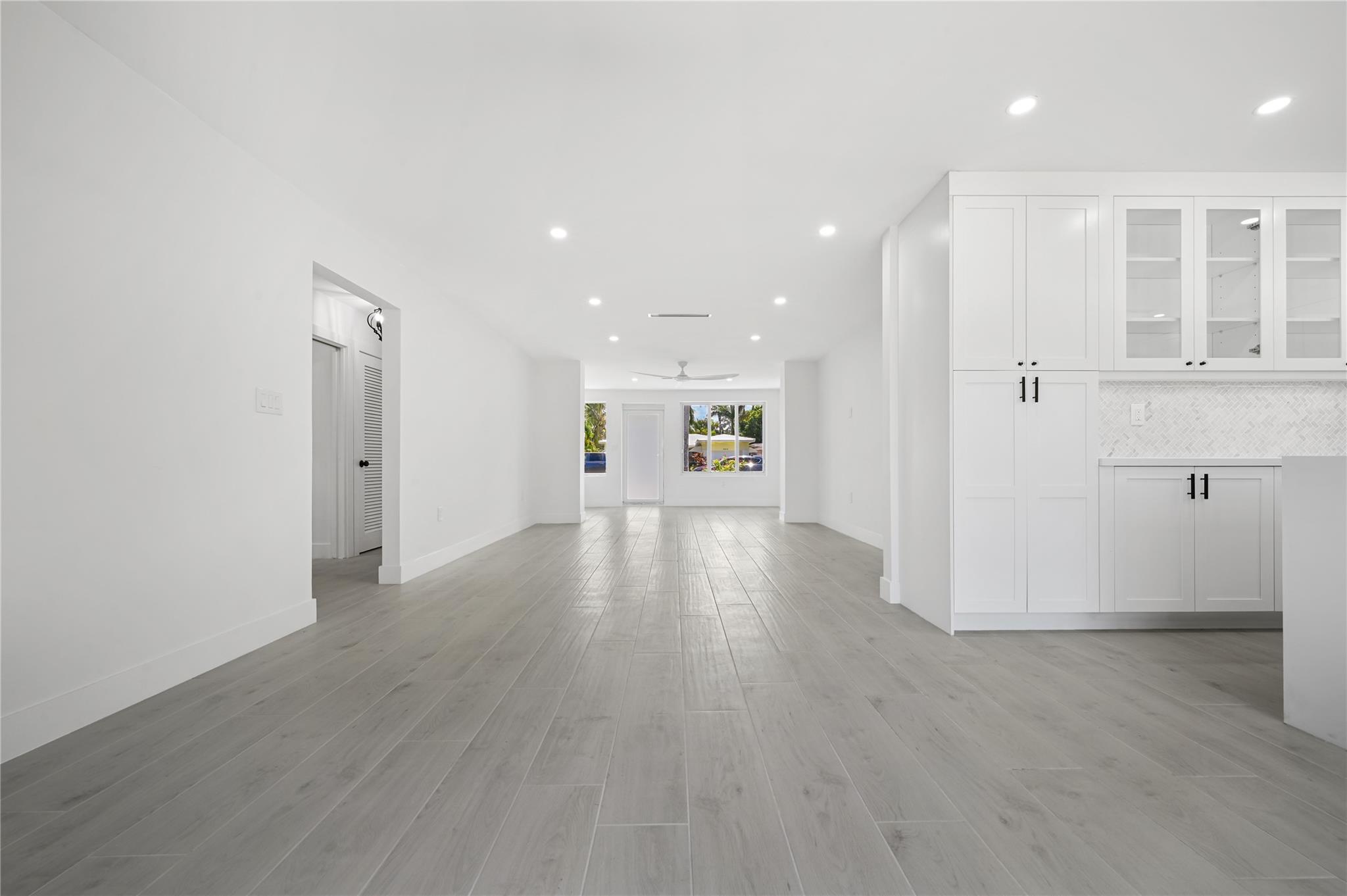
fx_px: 523
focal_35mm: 14
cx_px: 674
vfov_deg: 81.1
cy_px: 448
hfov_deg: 104.3
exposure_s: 1/4
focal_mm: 14
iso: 140
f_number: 11
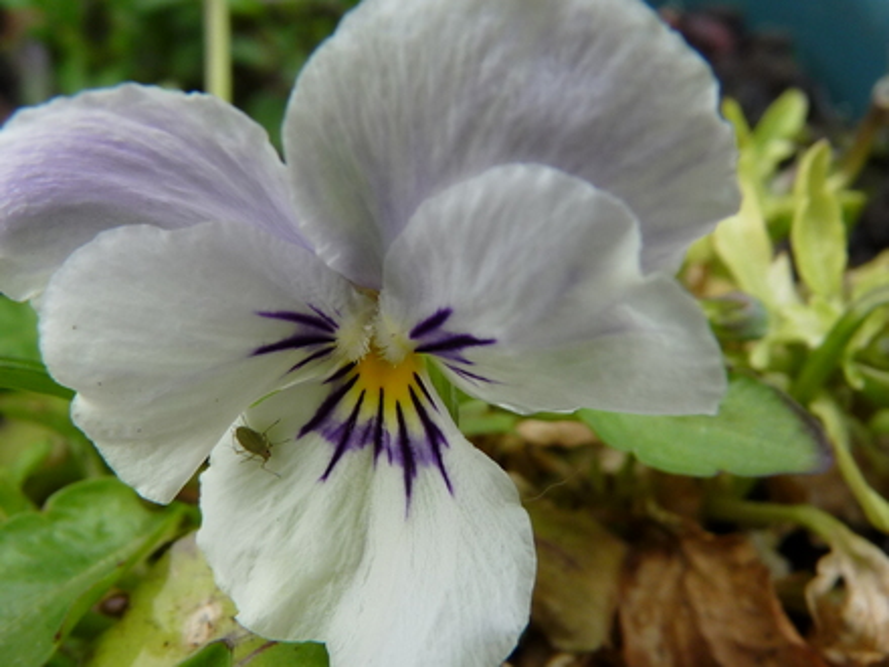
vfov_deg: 30.3
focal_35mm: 48
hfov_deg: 39.7
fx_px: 1233
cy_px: 334
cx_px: 444
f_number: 4
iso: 100
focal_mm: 4.8
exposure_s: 1/160
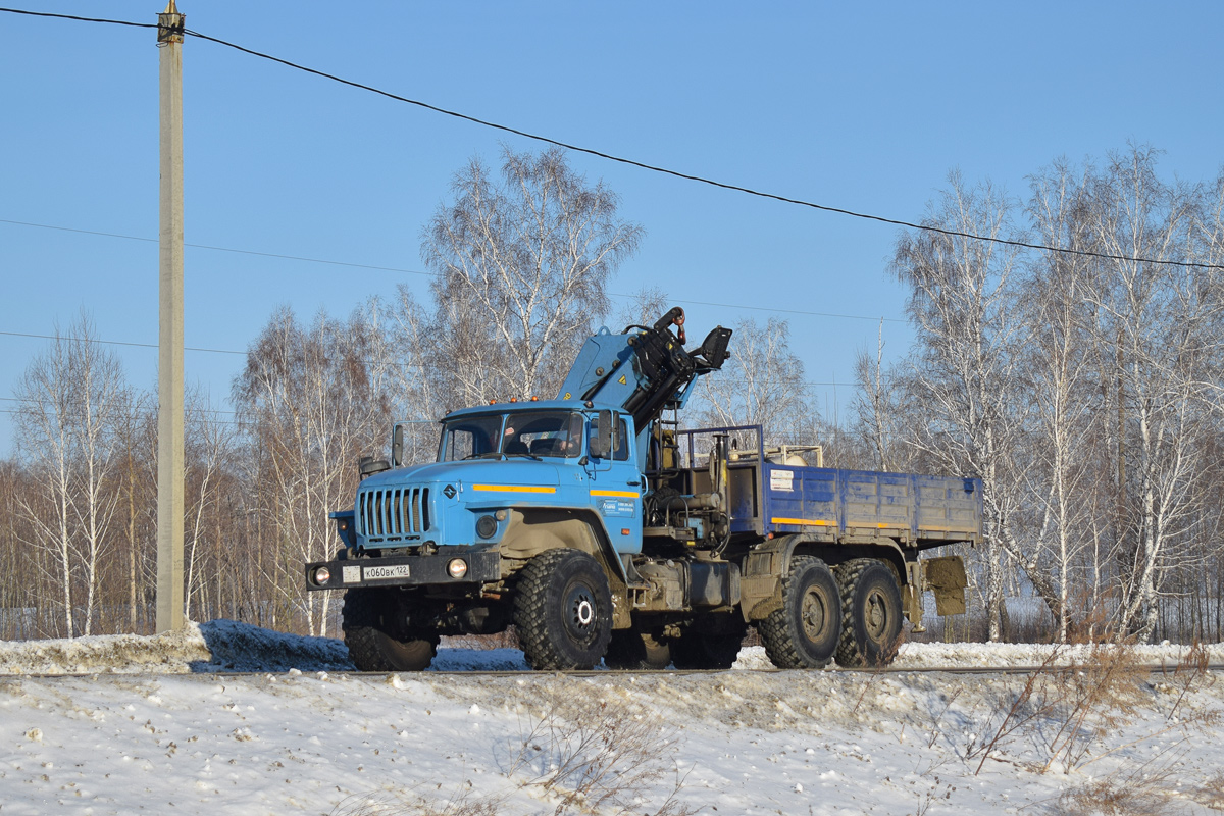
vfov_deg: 16.6
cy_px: 408
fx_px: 2805
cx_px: 612
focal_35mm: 82
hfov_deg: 24.6
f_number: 6.3
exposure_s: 1/800
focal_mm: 55
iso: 100
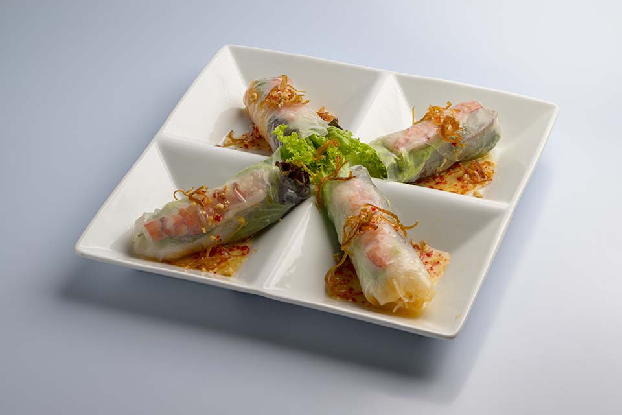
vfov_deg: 16.1
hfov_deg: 23.9
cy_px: 208
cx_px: 311
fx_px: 1468
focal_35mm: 85
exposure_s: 1/200
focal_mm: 85
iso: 80
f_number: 9
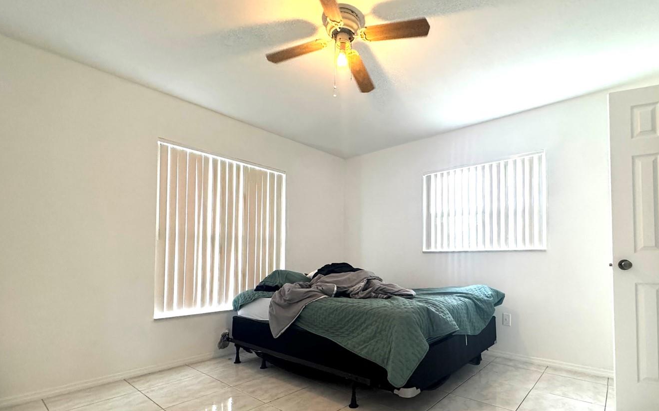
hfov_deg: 90.4
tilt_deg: +0.6
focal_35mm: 18
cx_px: 380
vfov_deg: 64.3
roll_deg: +0.3
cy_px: 251
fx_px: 323
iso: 320
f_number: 2.2
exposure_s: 1/120
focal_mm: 2.22
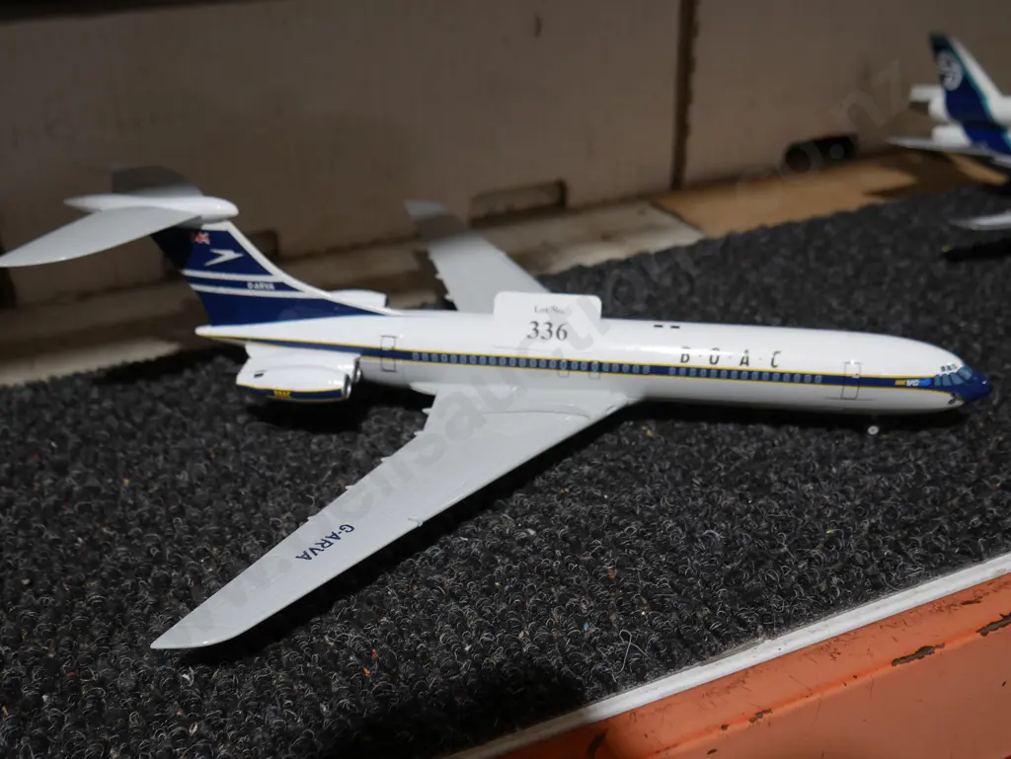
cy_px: 380
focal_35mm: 36
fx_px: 1052
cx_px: 506
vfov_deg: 39.7
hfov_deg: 51.3
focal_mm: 18
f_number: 4
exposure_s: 1/60
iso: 250
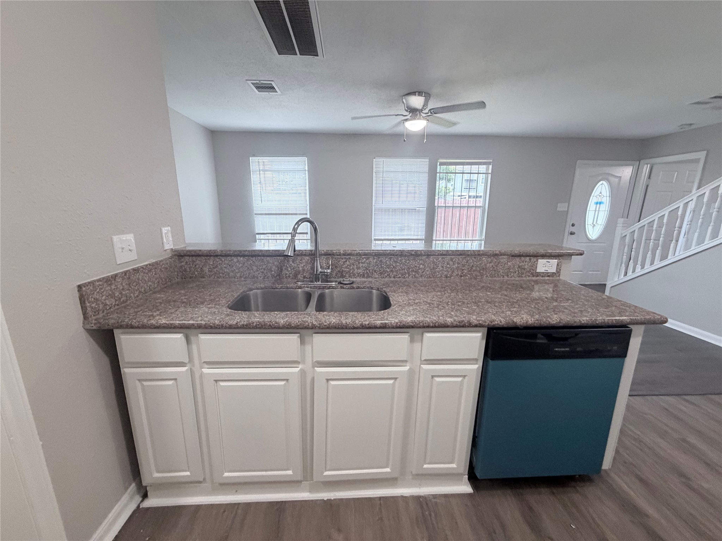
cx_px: 361
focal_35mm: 14
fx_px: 292
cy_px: 270
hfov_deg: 102.1
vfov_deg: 85.7
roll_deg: +0.6
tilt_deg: -11.9
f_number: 2.2
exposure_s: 1/60
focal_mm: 2.22
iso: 250
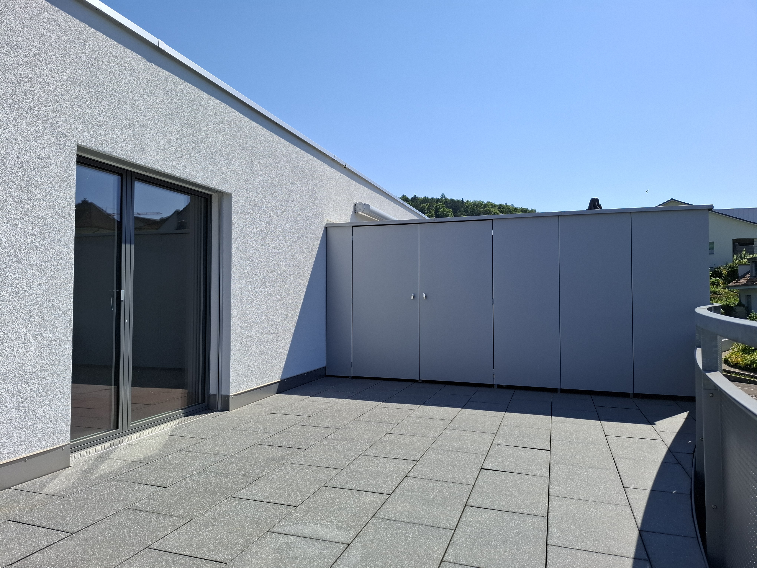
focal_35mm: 23
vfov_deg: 58.9
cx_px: 378
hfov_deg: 73.9
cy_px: 284
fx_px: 503
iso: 50
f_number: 1.8
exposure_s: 1/1992
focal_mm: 5.54
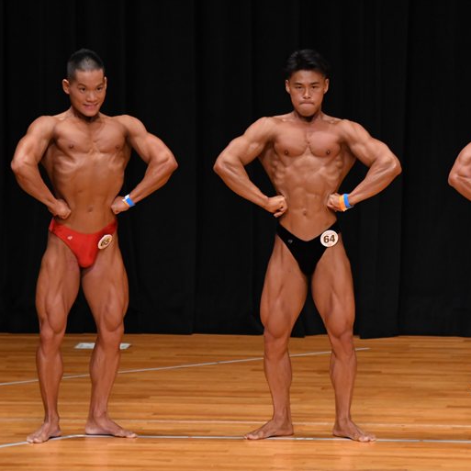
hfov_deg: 4.8
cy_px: 236
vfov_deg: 4.8
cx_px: 250
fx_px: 5634
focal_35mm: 366
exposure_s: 1/400
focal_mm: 190
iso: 3200
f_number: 5.6
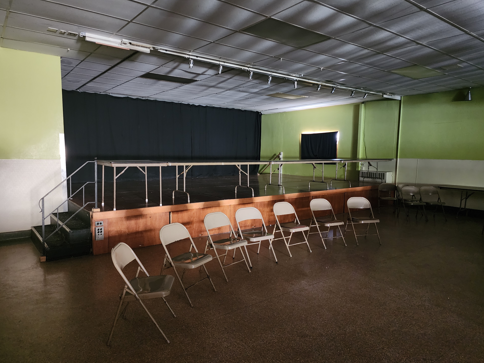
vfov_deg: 56.8
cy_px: 182
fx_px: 336
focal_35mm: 24
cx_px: 238
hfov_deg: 71.6
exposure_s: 1/24
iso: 800
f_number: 1.8
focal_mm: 6.4
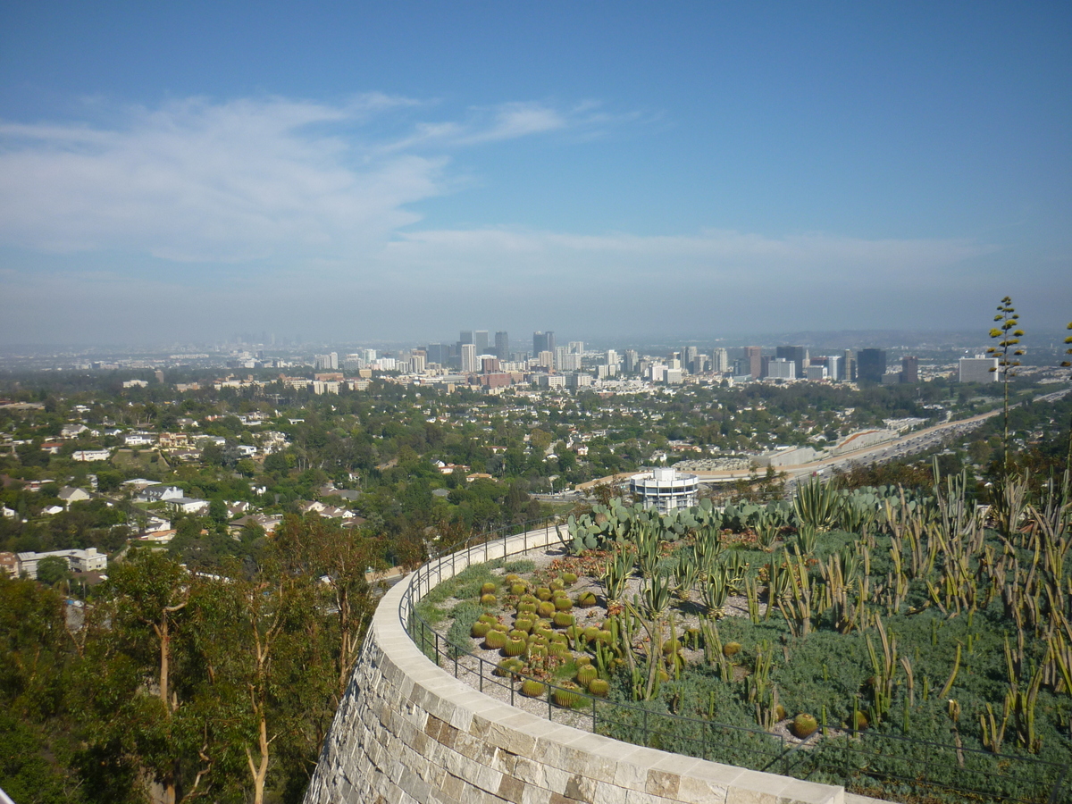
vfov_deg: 39.7
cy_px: 402
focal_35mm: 36
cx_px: 536
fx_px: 1115
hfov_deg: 51.4
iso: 80
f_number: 8
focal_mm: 5.9
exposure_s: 1/250
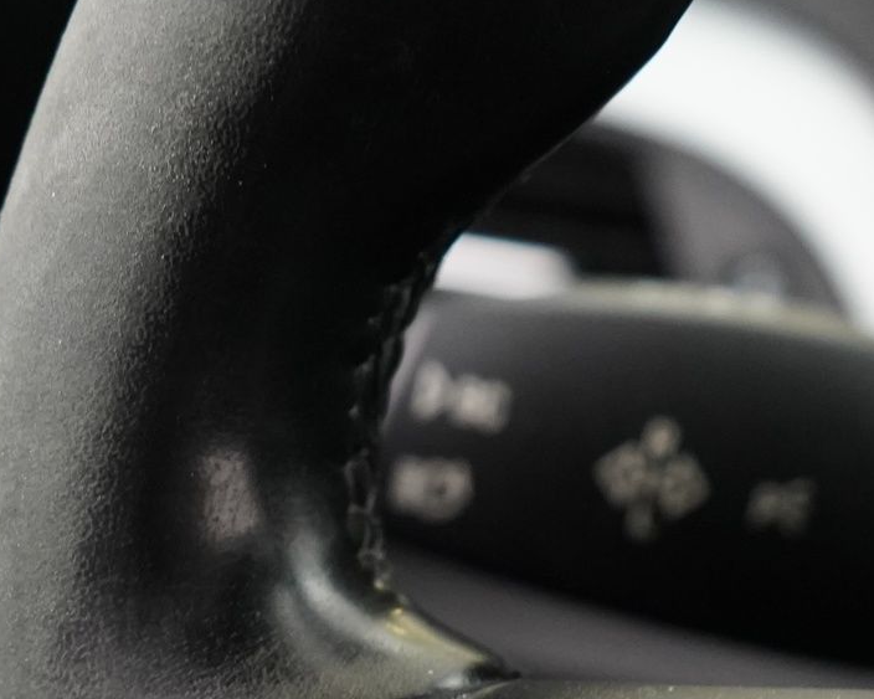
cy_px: 721
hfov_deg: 19.1
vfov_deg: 15.1
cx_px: 287
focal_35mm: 100
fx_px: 2586
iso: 4000
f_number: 3.5
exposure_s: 1/60
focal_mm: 30
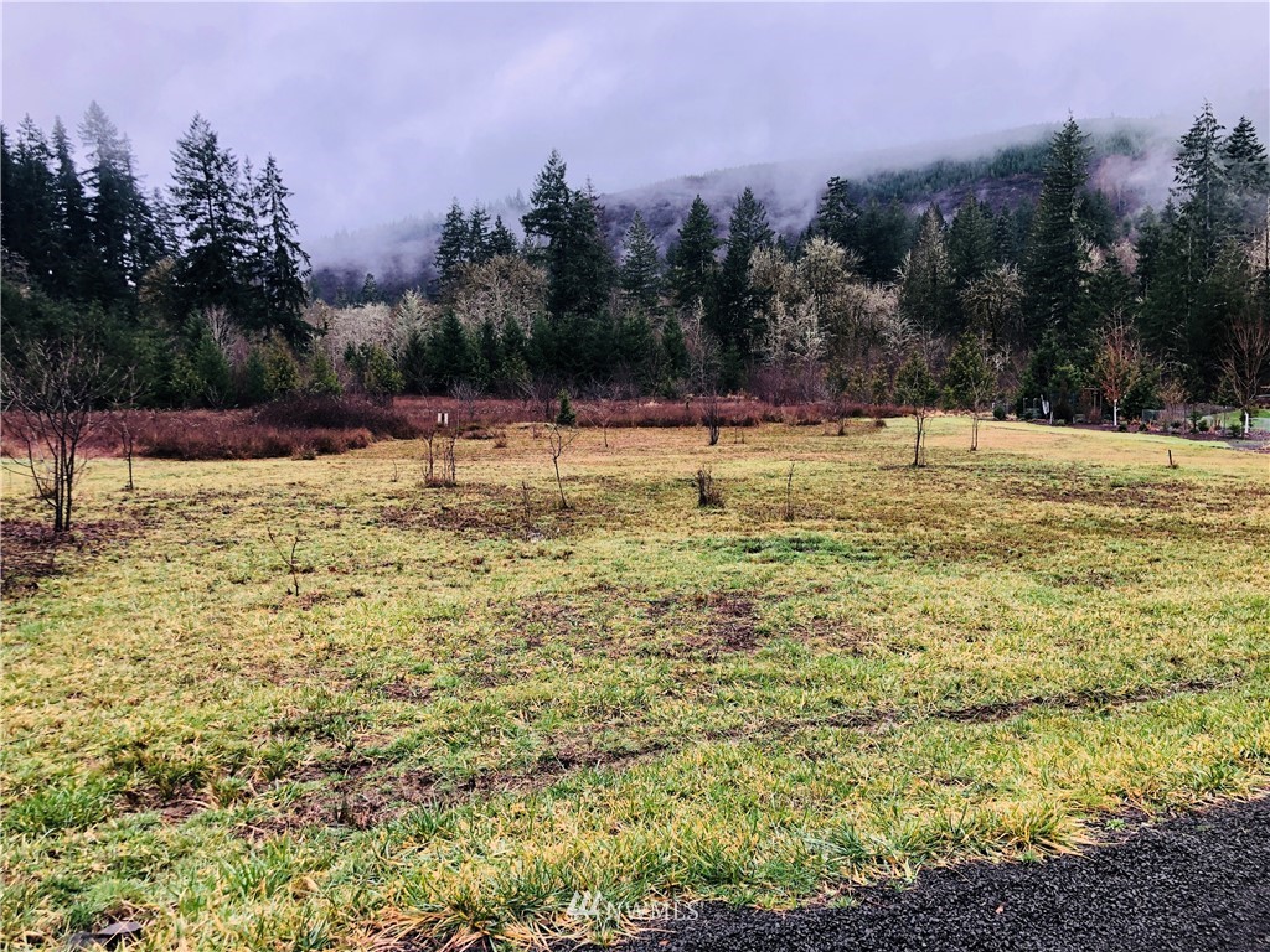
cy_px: 476
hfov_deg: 63.4
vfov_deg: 49.7
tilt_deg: -8.9
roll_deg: +3.3
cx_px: 635
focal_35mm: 28
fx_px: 1027
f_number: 1.8
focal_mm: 4
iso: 32
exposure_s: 1/60
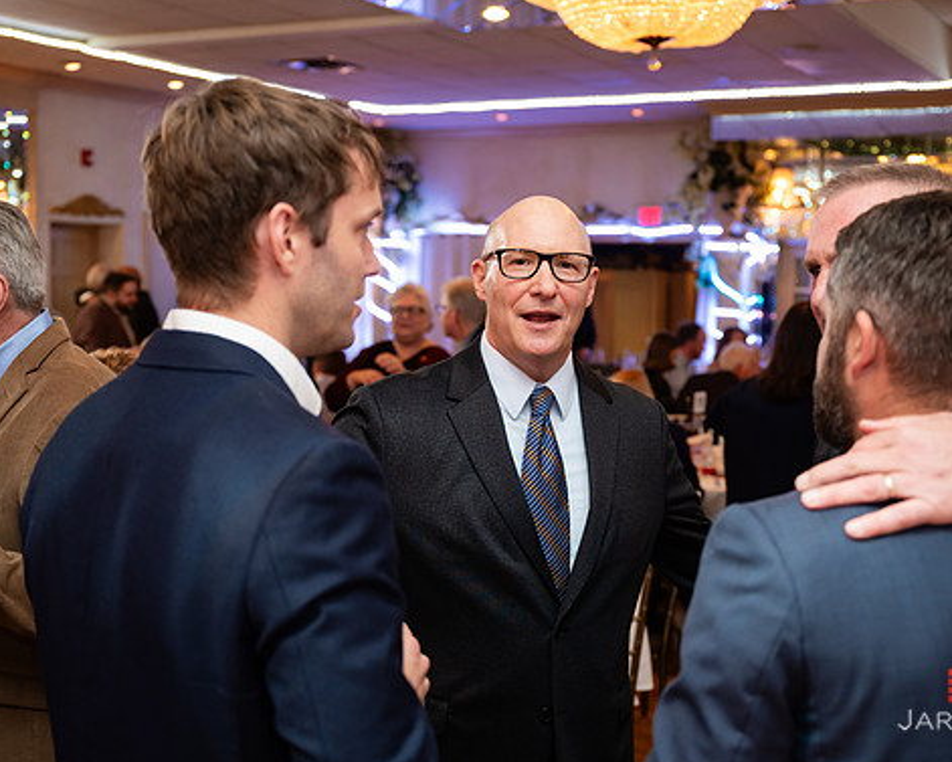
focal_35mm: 49
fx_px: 1381
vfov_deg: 30.8
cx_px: 505
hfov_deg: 38.0
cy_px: 384
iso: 1250
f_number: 3.2
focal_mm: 41
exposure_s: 1/200
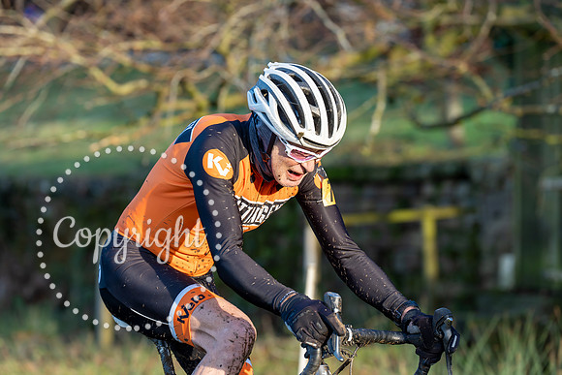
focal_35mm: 182
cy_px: 188
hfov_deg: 11.3
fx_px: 2842
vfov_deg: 7.5
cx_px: 281
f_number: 4.5
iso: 400
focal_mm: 182
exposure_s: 1/500
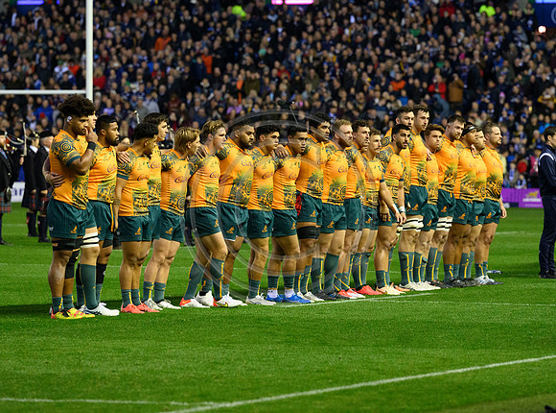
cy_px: 154
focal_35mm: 270
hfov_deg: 7.4
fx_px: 4315
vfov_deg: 5.5
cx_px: 306
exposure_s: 1/1000
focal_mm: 200
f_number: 4.5
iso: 6400
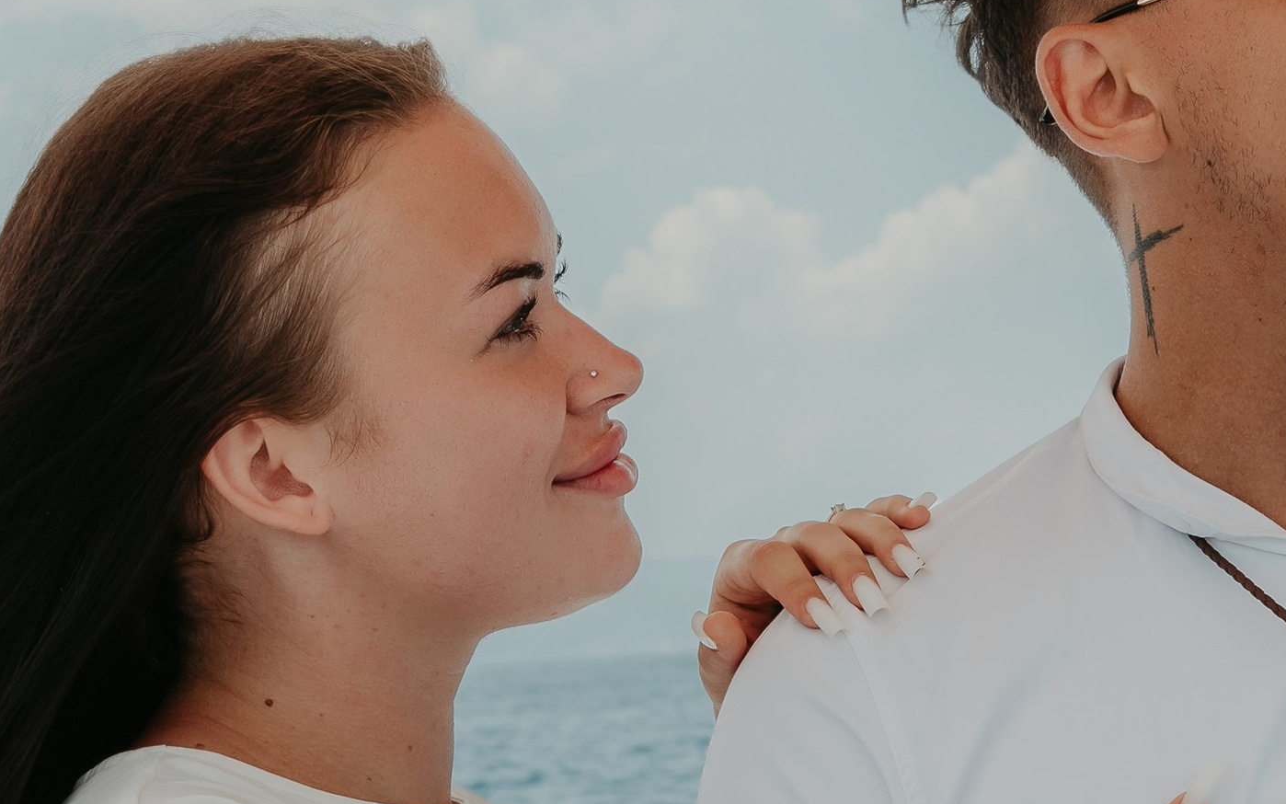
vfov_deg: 13.3
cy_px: 194
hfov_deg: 21.0
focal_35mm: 98
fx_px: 3435
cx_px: 970
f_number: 8
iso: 160
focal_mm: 35
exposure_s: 1/125
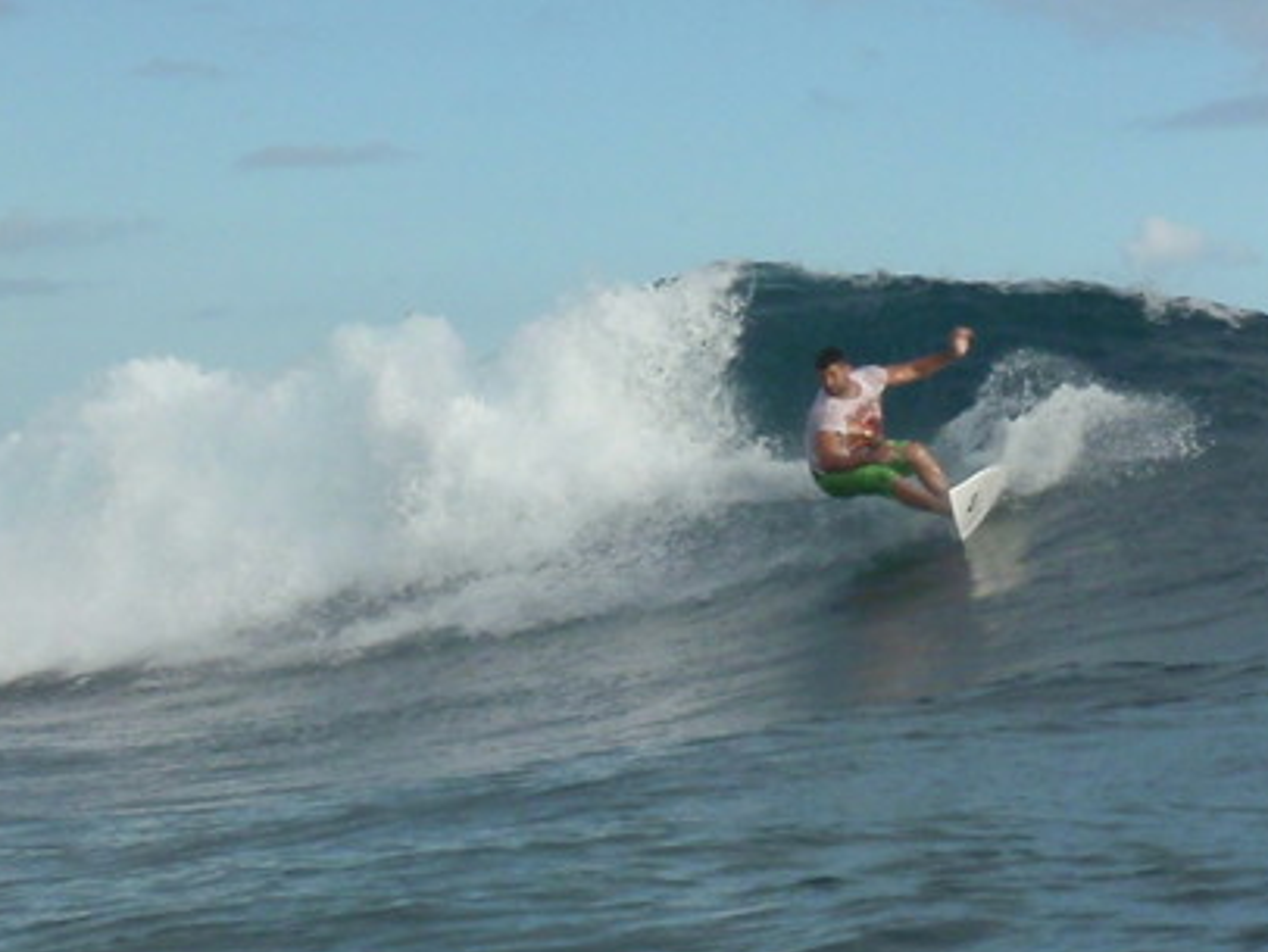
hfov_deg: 14.3
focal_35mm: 138
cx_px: 673
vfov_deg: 10.8
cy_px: 565
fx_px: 5058
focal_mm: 18.2
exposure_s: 1/640
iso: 640
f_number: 9
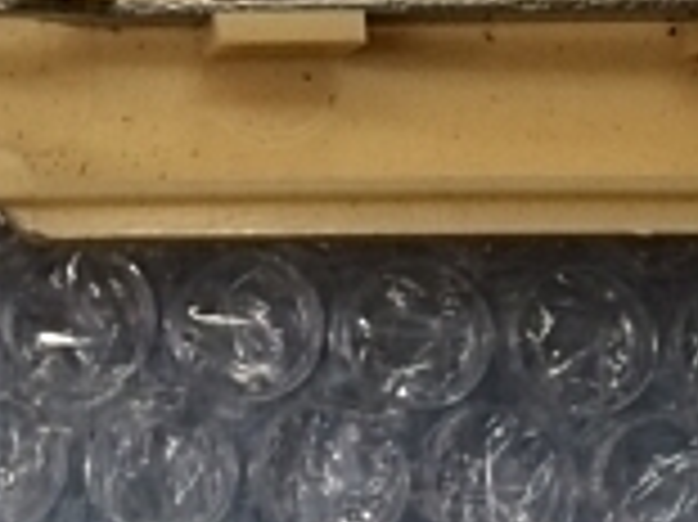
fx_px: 2418
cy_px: -328
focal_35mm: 120
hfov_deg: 16.0
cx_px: -68
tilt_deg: -77.0
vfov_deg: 11.7
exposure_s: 1/30
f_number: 2.2
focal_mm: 4.15
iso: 64
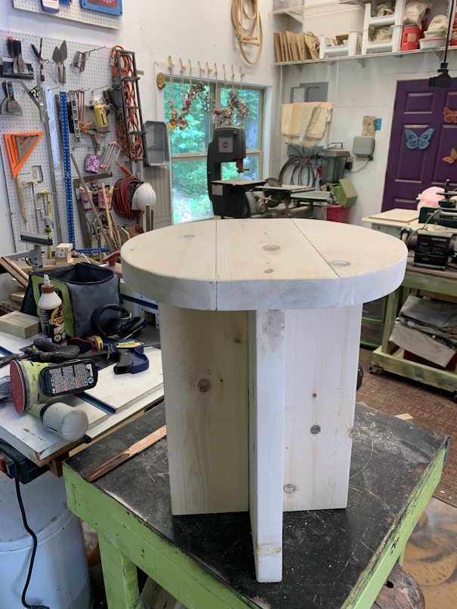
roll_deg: -1.3
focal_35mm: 26
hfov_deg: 53.1
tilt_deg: -20.3
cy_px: 304
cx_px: 228
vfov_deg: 67.3
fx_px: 457
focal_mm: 4.25
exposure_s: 1/60
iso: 64
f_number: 1.8
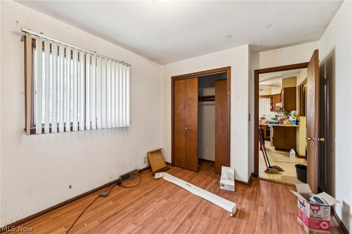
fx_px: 137
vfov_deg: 81.2
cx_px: 176
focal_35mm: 14
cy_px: 117
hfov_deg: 104.3
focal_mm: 14
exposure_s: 1/8
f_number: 3.5
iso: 200
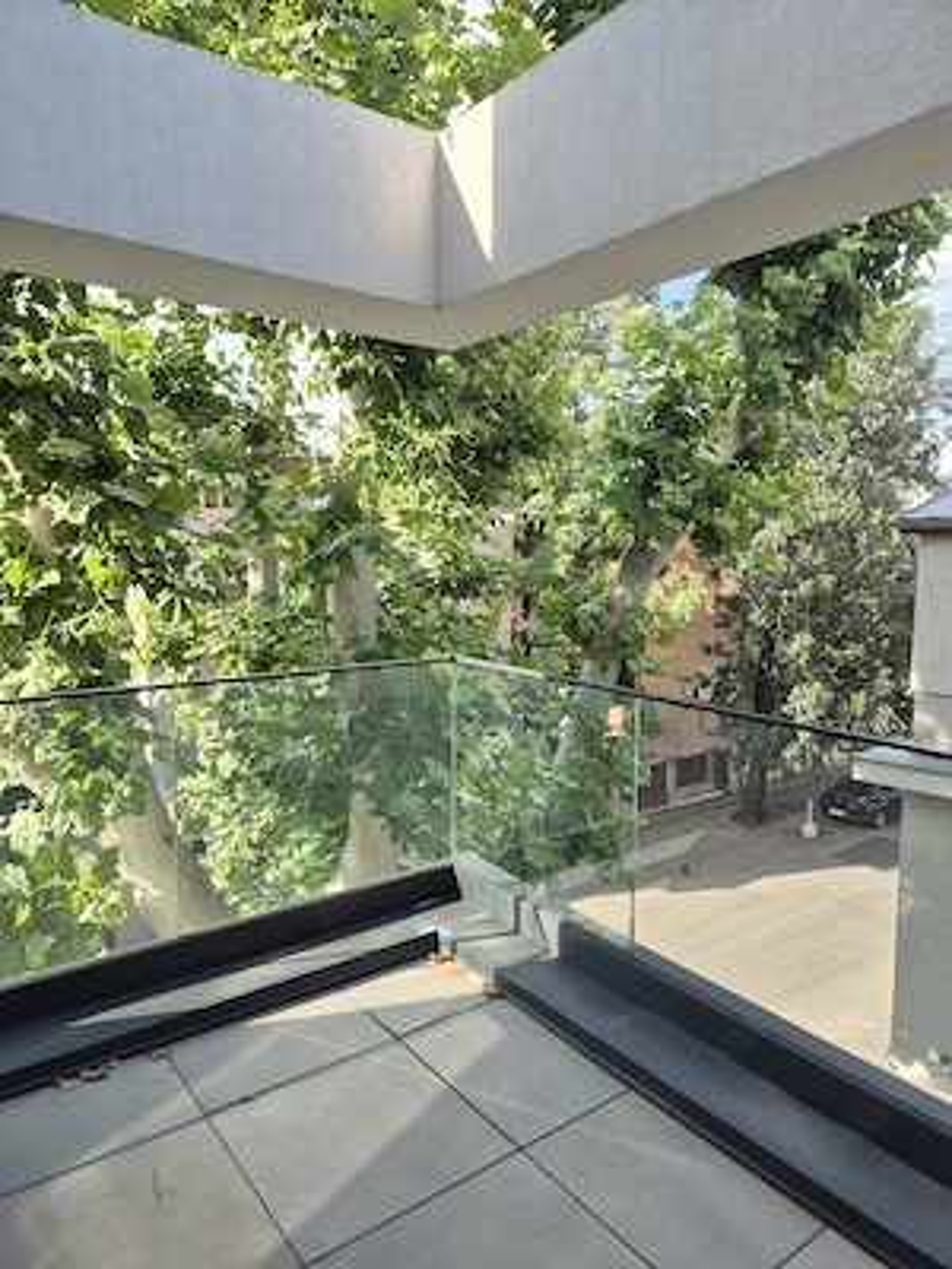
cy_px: 634
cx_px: 476
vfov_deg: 73.9
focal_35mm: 23
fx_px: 843
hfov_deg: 58.9
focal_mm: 5.4
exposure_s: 1/370
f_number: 1.8
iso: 25
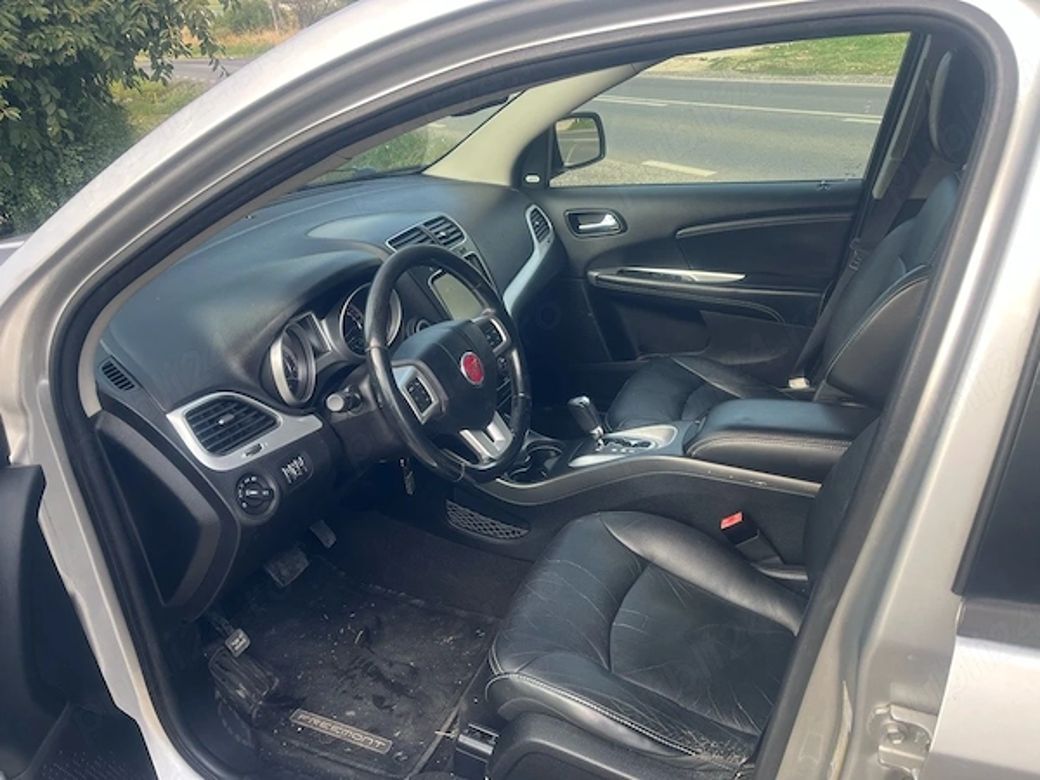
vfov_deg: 53.1
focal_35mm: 26
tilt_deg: -24.1
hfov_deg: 67.3
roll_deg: +4.8
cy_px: 390
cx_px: 520
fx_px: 781
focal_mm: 5.1
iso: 40
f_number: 1.6
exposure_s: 1/214
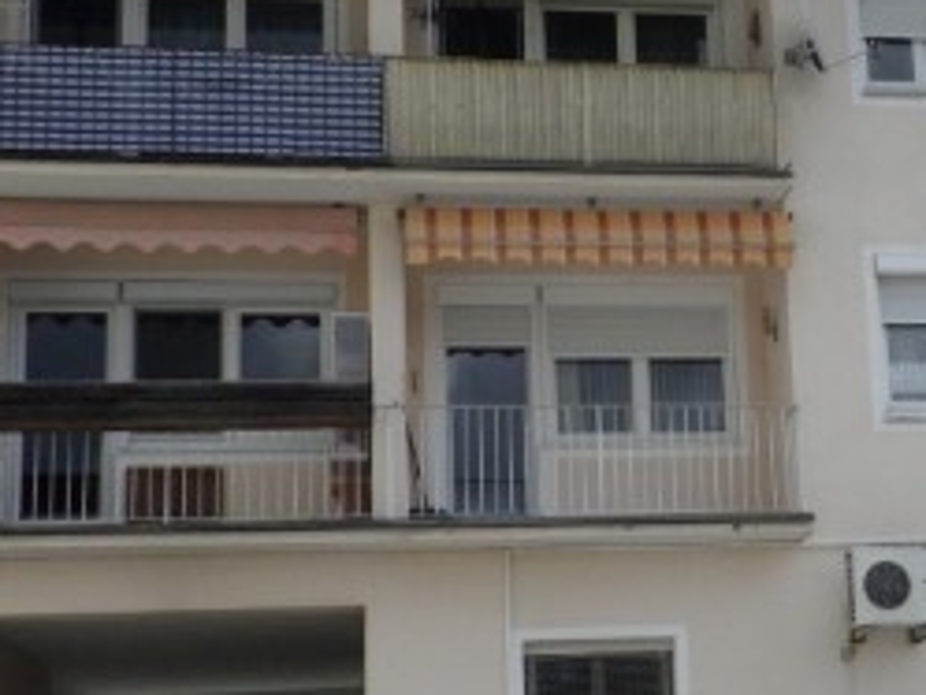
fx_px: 1927
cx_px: 792
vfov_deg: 20.4
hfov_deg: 26.3
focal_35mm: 72
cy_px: 431
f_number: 4.2
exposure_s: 1/1500
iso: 250
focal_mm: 5
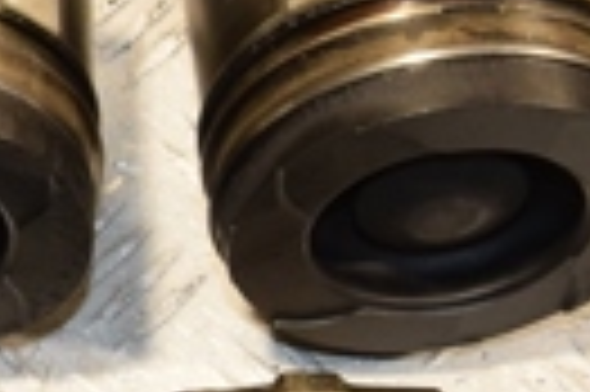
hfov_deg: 11.0
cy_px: 63
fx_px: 3003
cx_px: -153
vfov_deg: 7.5
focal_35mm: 183
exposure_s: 1/200
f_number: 6.3
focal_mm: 25
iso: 800
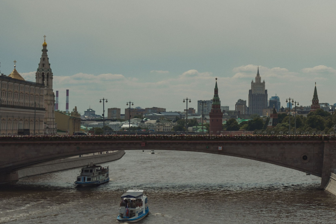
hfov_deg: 18.0
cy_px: 62
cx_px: 336
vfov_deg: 12.3
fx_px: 1036
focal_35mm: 111
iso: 100
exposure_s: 1/3200
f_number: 2.1
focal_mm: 45
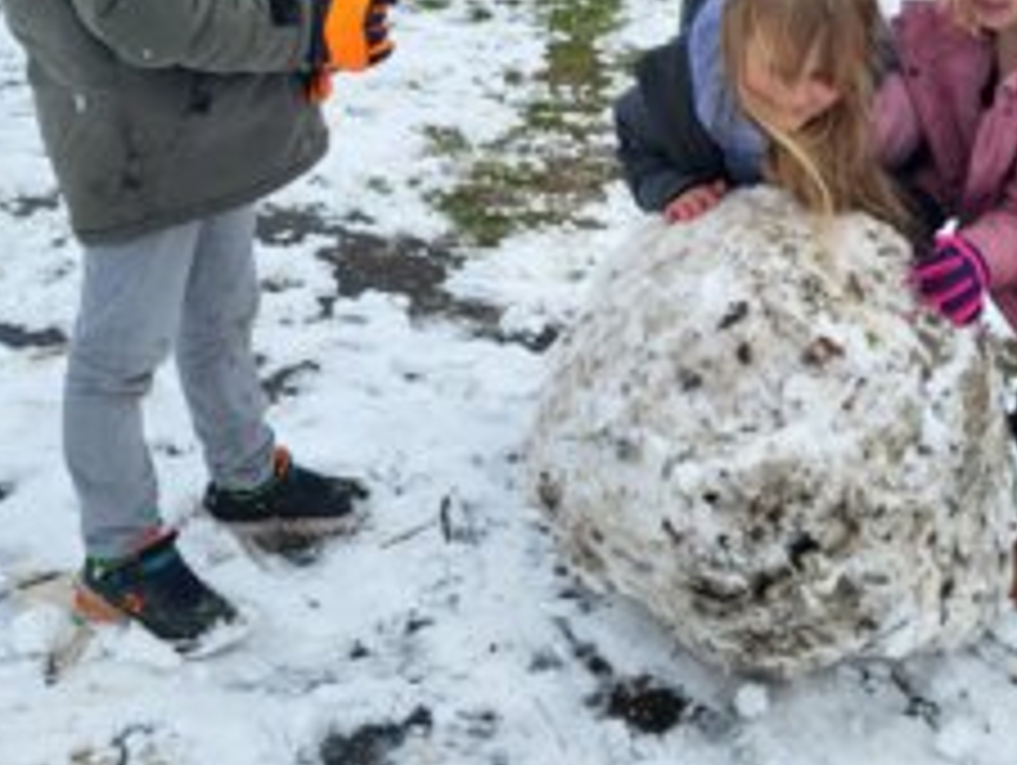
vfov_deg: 30.8
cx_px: 612
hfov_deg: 41.0
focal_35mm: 46
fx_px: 1353
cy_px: 148
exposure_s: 1/588
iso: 40
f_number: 1.8
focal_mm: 5.4
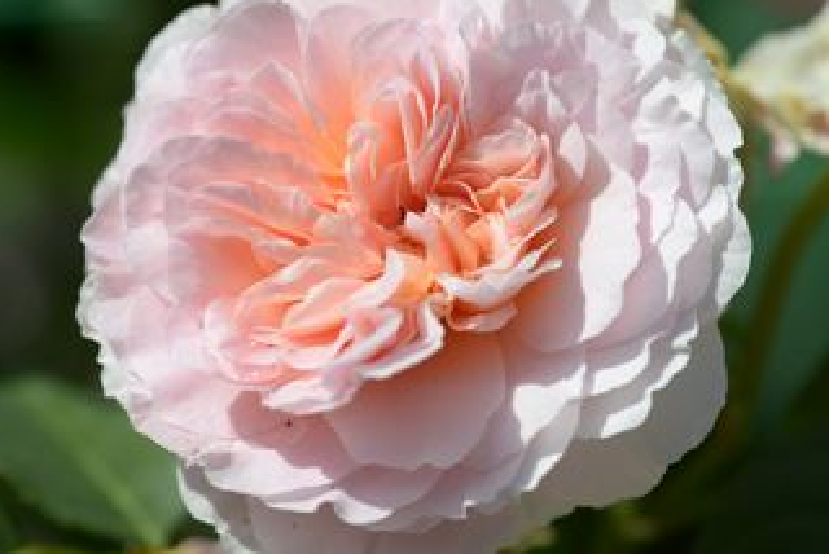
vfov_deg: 11.0
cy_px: 239
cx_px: 396
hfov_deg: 16.4
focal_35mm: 125
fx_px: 2881
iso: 100
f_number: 9
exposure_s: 1/500
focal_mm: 100
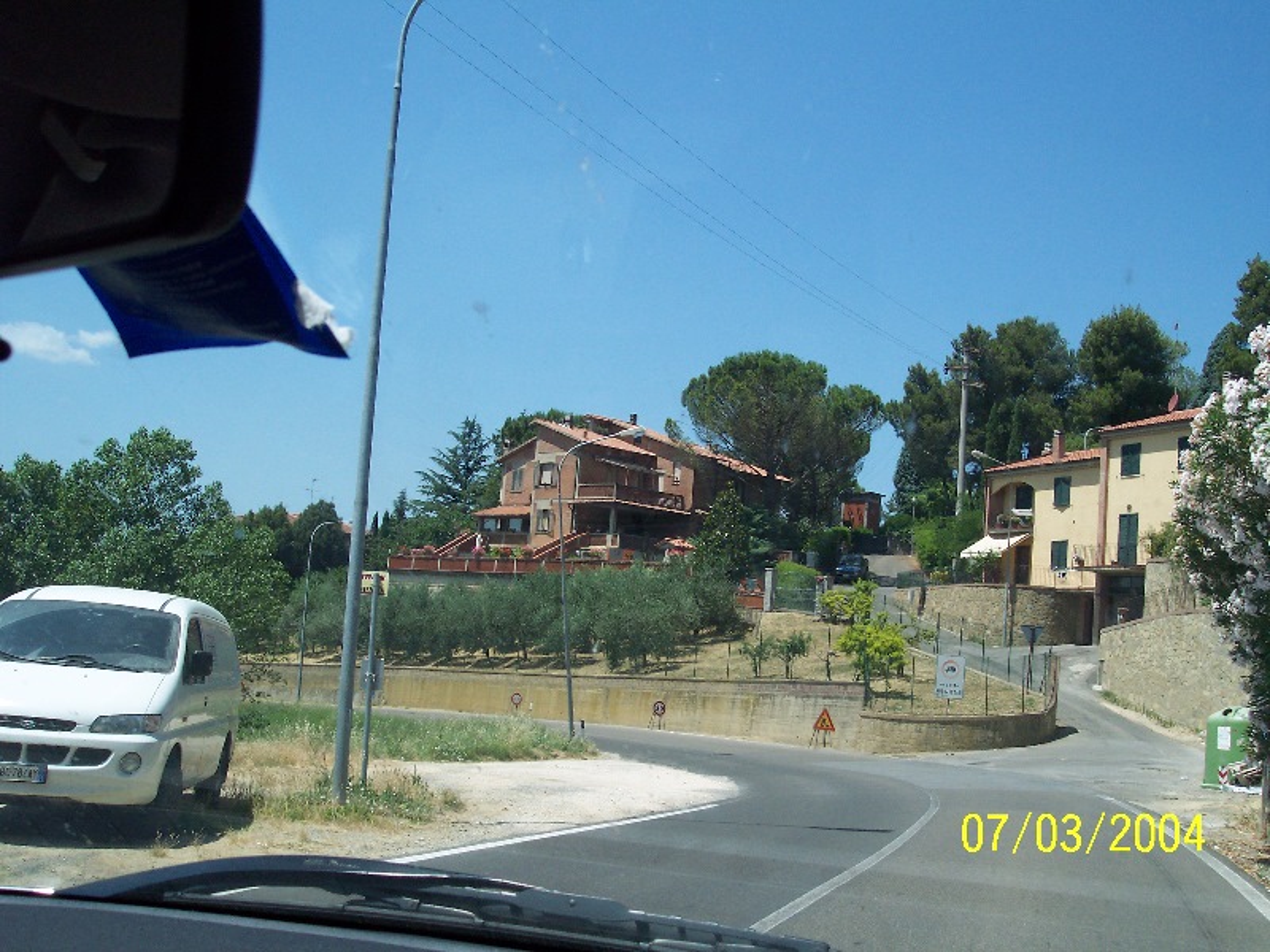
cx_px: 635
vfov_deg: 37.7
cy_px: 476
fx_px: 1394
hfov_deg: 49.0
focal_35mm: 38
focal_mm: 8
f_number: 4.8
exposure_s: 1/700
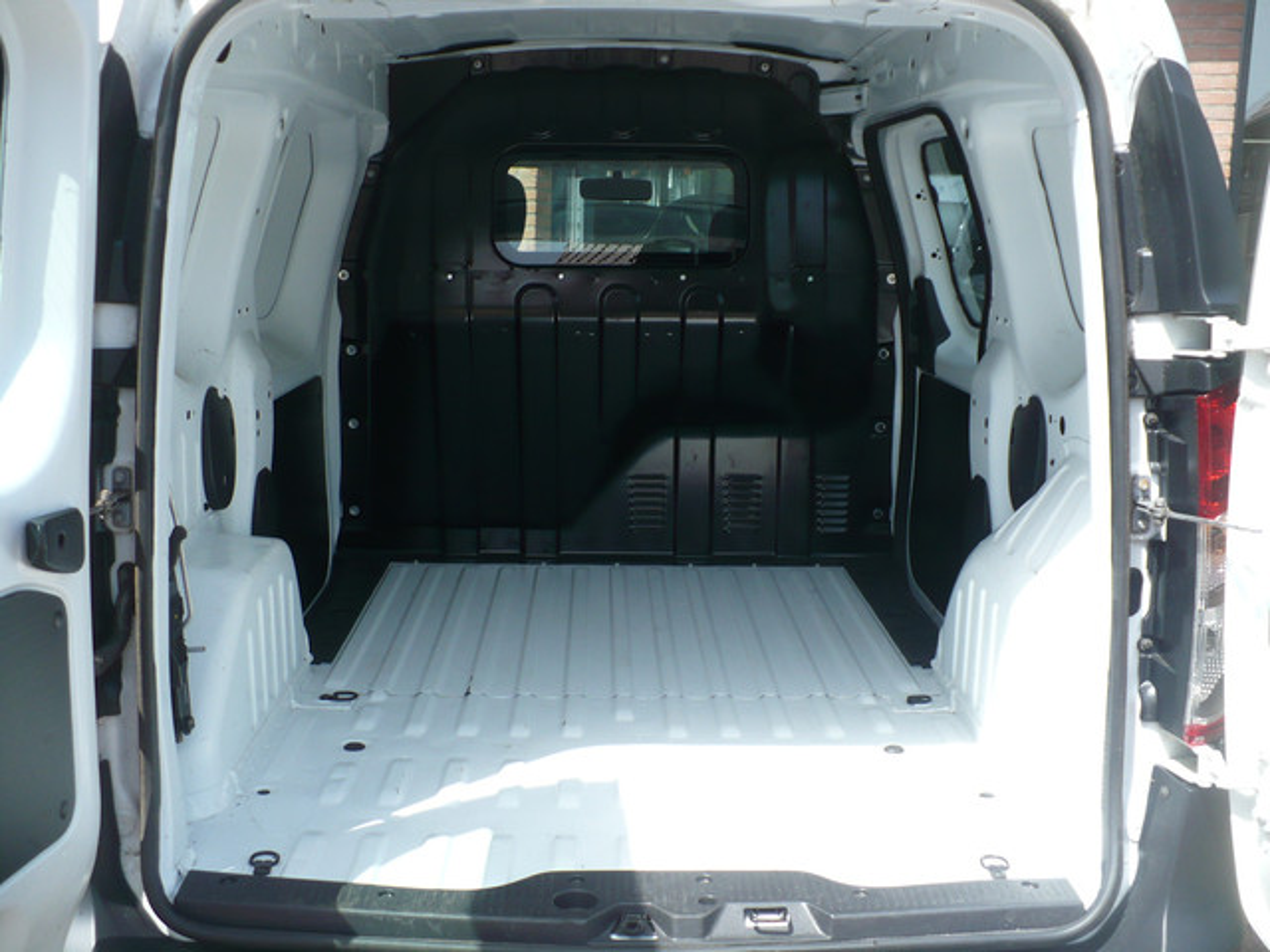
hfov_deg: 50.1
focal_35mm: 37
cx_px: 635
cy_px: 476
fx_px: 1357
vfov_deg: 38.7
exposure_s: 1/400
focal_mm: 6.1
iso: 100
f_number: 2.8
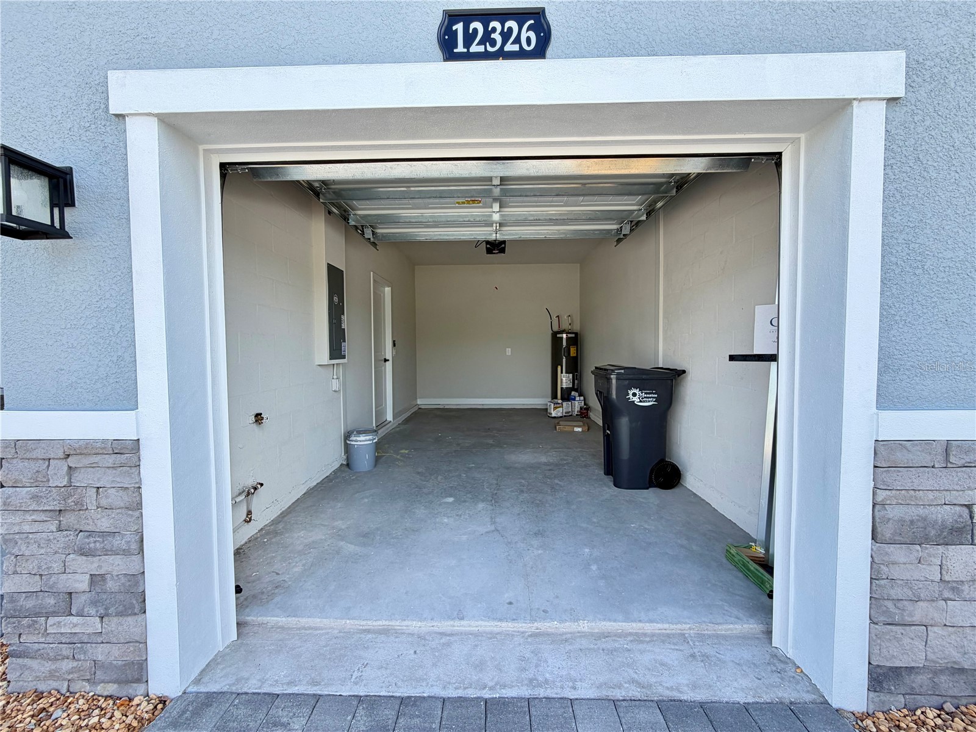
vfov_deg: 85.7
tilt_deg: -1.8
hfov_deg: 102.1
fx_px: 395
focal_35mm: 14
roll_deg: +1.0
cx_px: 488
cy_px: 366
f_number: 2.2
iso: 40
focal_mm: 2.22
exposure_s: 1/192
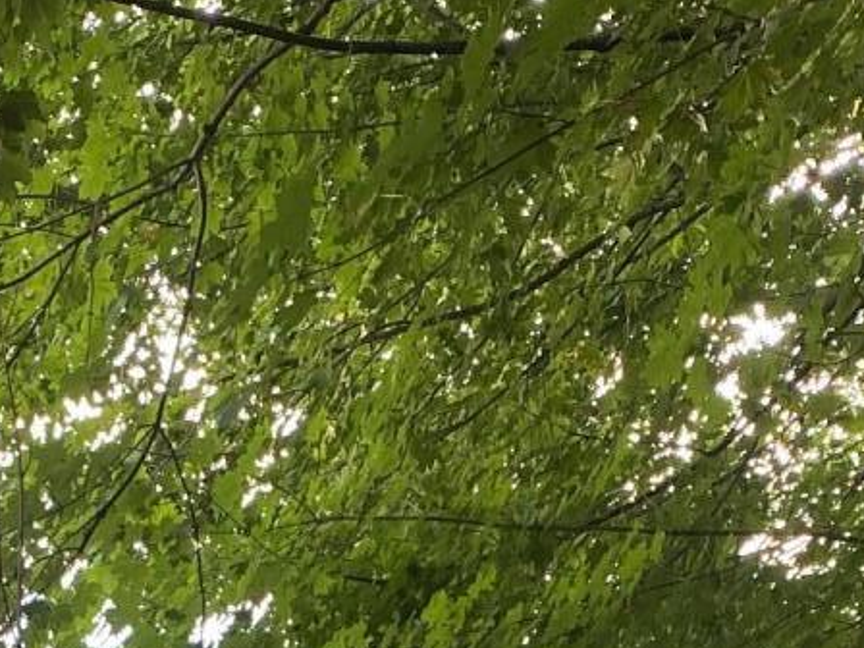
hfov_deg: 17.0
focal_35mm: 116
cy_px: 1288
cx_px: 372
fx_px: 2895
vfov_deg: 11.5
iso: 80
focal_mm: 4.25
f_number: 1.8
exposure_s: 1/121
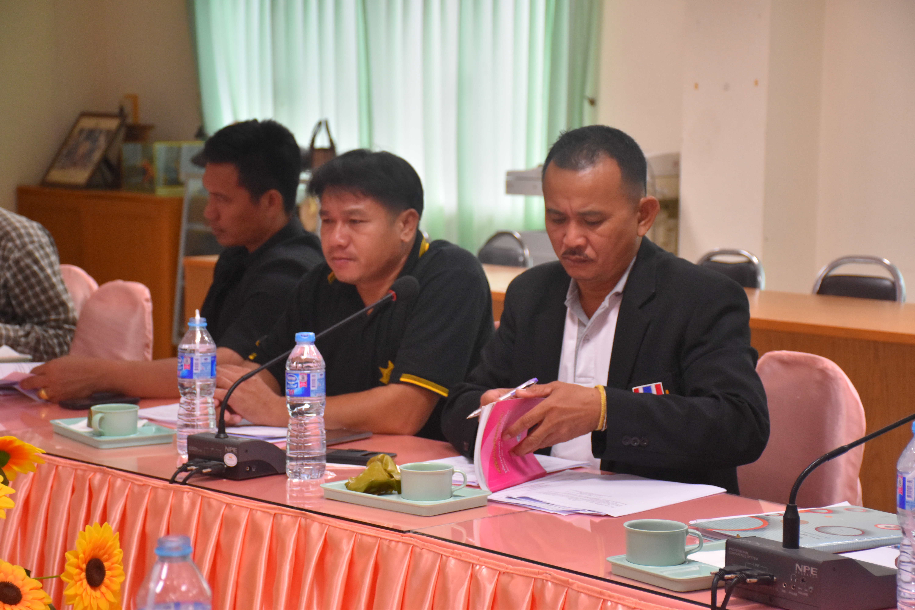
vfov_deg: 15.2
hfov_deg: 22.6
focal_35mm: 90
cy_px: 305
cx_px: 458
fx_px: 2287
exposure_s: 1/125
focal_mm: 60
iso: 1600
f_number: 5
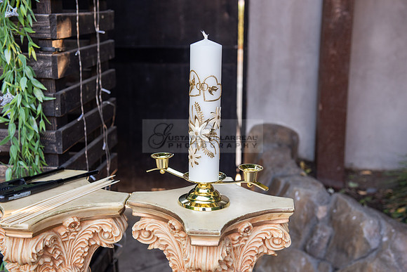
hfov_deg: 37.4
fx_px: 601
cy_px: 136
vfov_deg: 25.5
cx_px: 204
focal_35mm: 53
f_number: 5
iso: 320
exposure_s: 1/80
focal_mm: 52
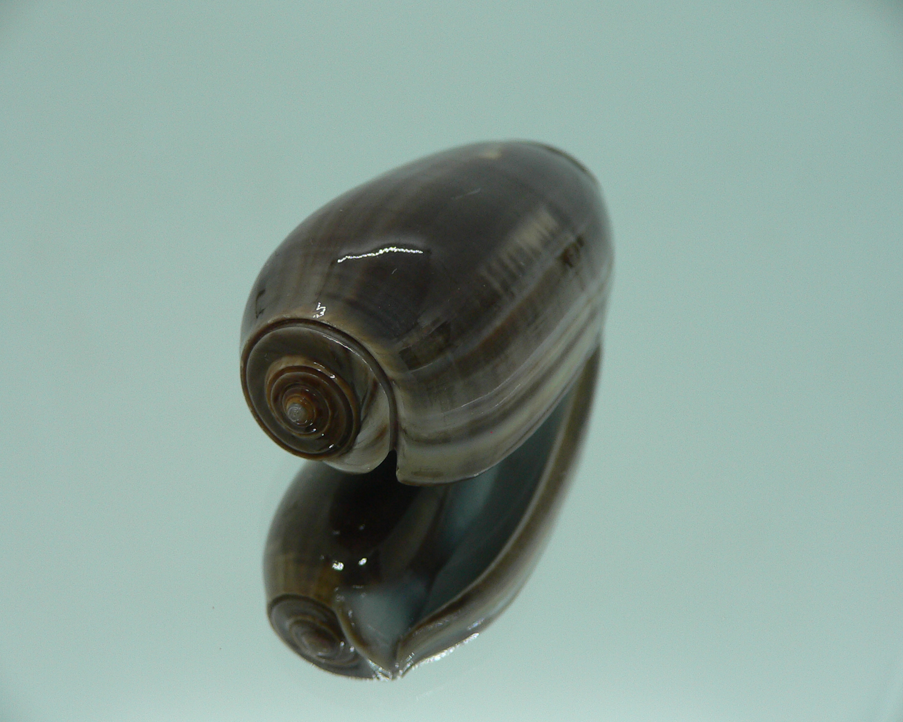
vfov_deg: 40.1
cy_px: 360
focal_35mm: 37
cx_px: 437
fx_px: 989
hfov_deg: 49.1
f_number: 2.8
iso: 80
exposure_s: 1/60
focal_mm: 4.6
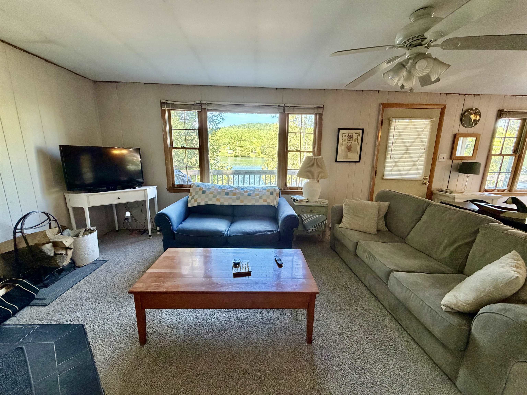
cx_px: 264
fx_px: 213
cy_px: 198
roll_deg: -0.9
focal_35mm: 14
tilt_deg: -11.2
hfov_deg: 102.1
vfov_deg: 85.7
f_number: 2.2
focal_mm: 2.22
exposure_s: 1/60
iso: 320
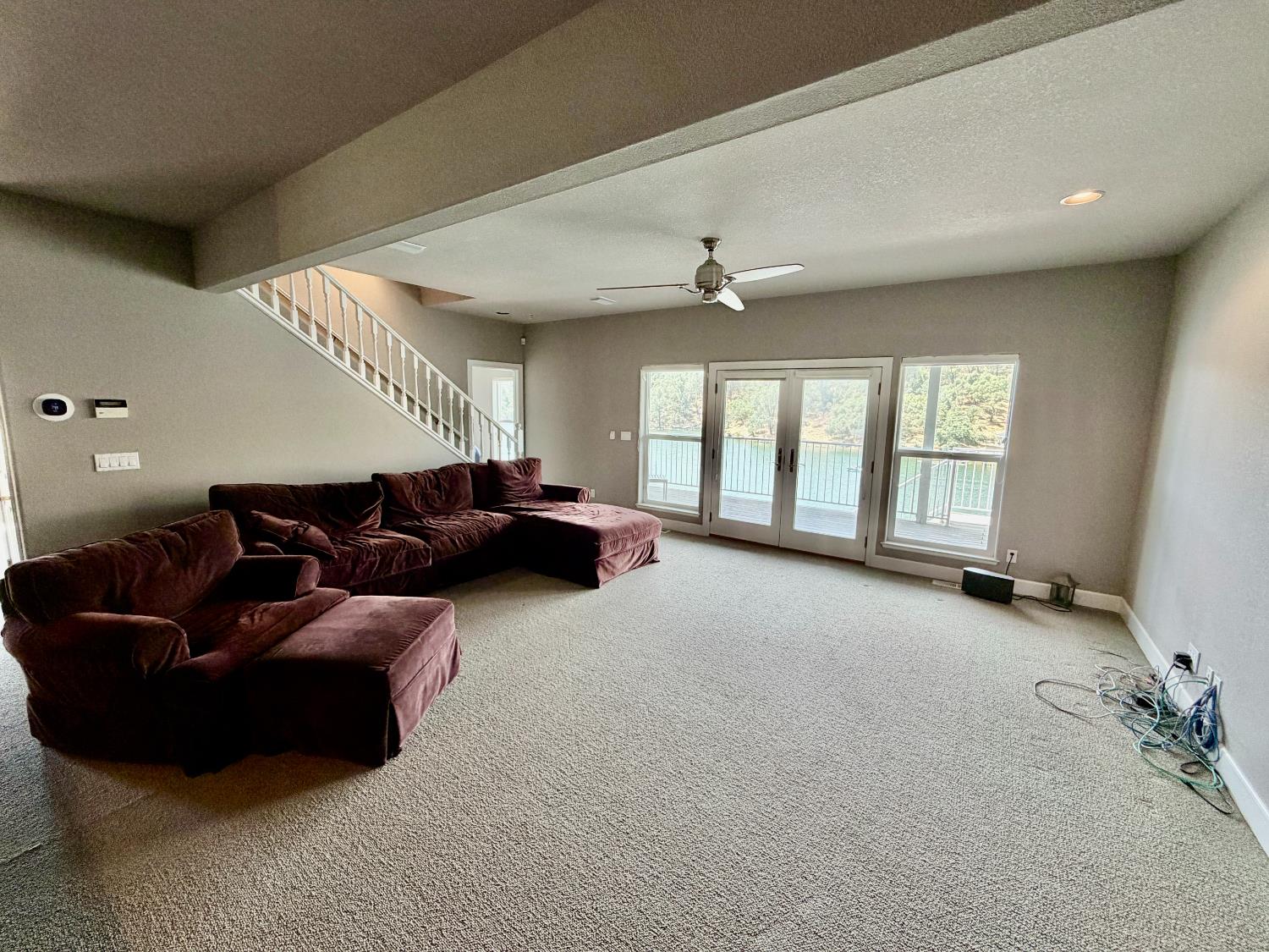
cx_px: 634
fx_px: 513
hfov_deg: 102.1
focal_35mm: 14
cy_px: 476
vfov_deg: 85.7
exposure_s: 1/120
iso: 125
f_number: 2.2
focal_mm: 2.22
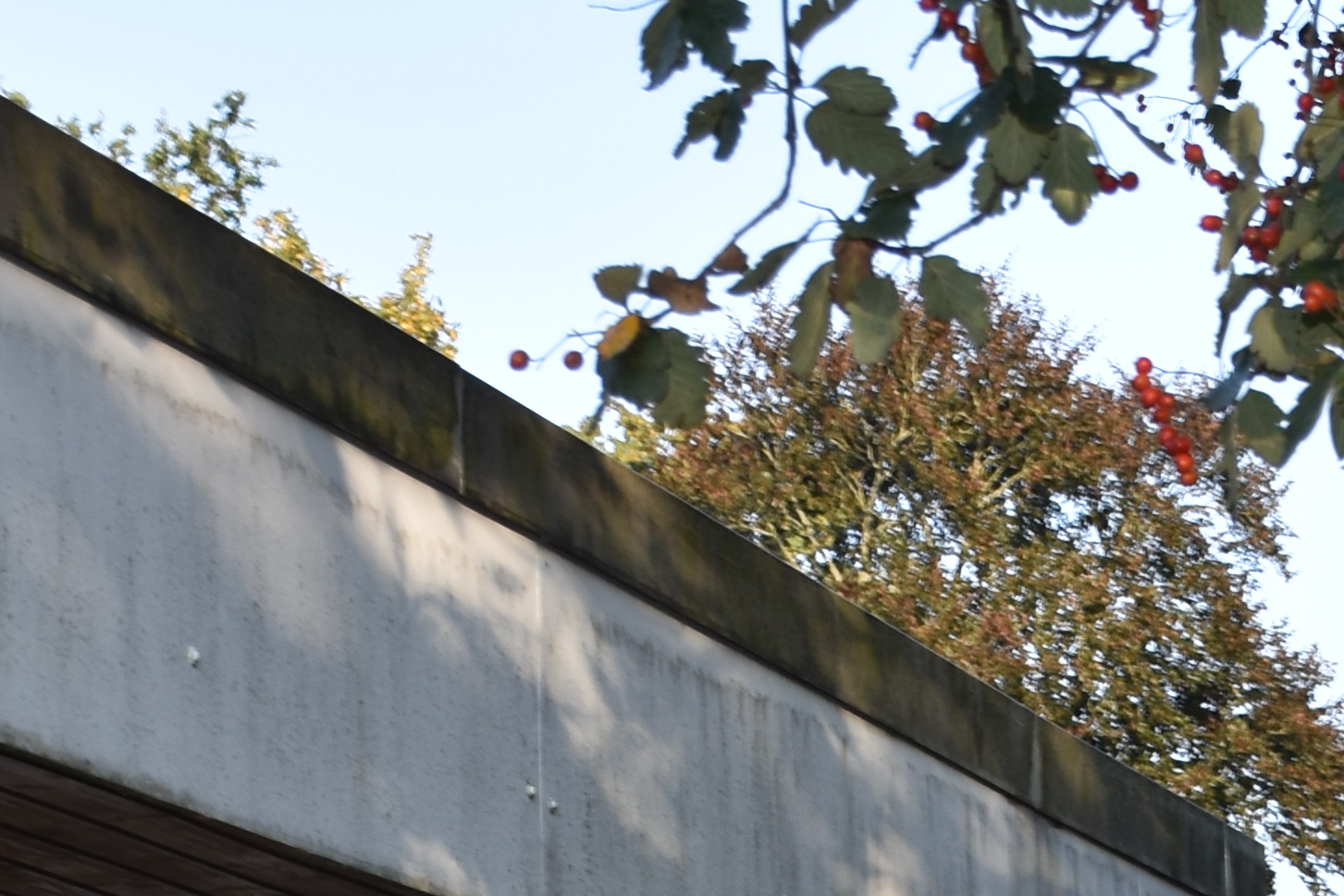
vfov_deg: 8.3
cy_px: 1339
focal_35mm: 161
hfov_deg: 12.6
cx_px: 1273
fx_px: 6011
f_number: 5.6
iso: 100
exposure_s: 1/125
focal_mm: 26
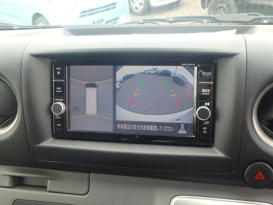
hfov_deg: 51.4
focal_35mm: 36
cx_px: 136
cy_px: 102
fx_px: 284
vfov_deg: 39.7
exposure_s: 1/60
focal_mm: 6.4
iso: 200
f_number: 5
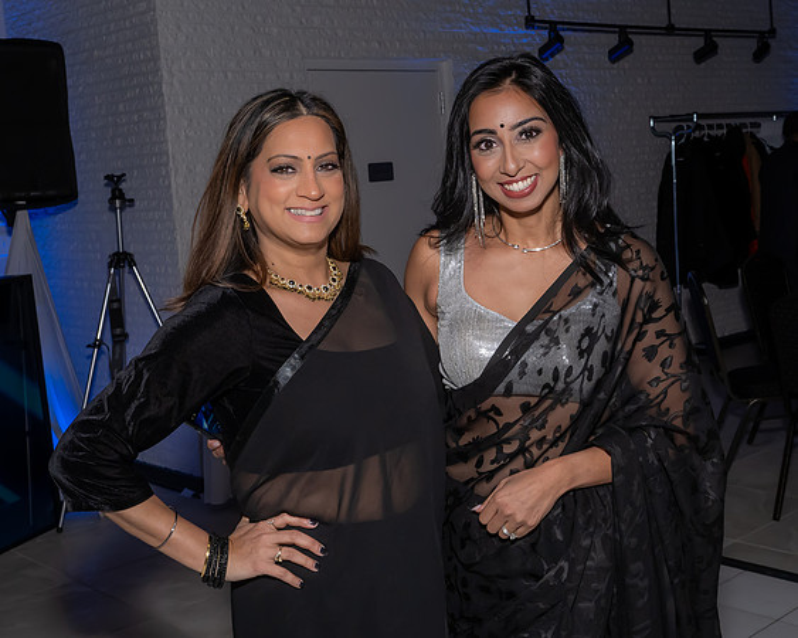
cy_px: 312
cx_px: 469
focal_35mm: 47
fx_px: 1116
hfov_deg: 39.2
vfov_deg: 31.9
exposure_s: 1/250
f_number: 9
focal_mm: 24
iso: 1000
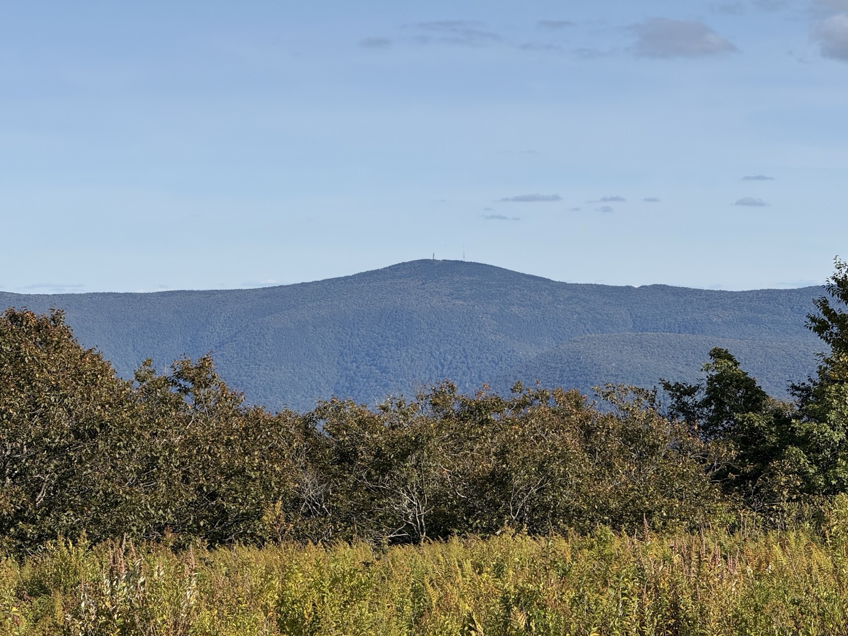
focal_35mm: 120
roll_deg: +0.0
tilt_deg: +0.5
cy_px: 318
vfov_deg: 12.3
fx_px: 2940
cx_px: 424
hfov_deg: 16.4
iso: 50
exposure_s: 1/2024
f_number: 2.8
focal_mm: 15.66
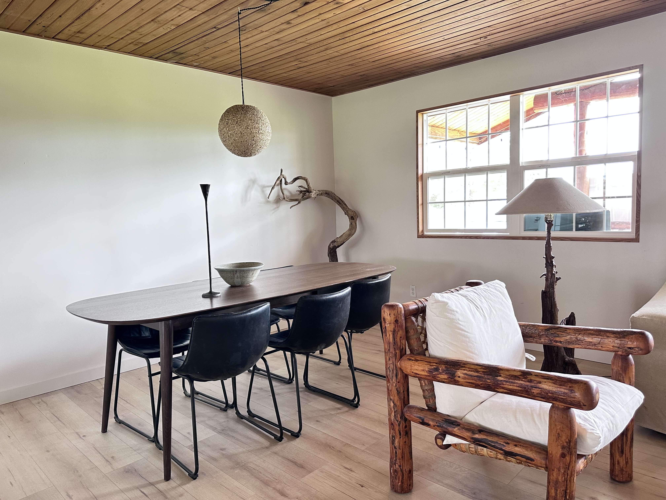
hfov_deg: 71.6
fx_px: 462
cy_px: 250
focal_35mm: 24
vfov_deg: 56.8
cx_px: 333
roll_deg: +1.6
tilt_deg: -5.3
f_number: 1.78
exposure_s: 1/61
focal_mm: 6.86
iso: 250
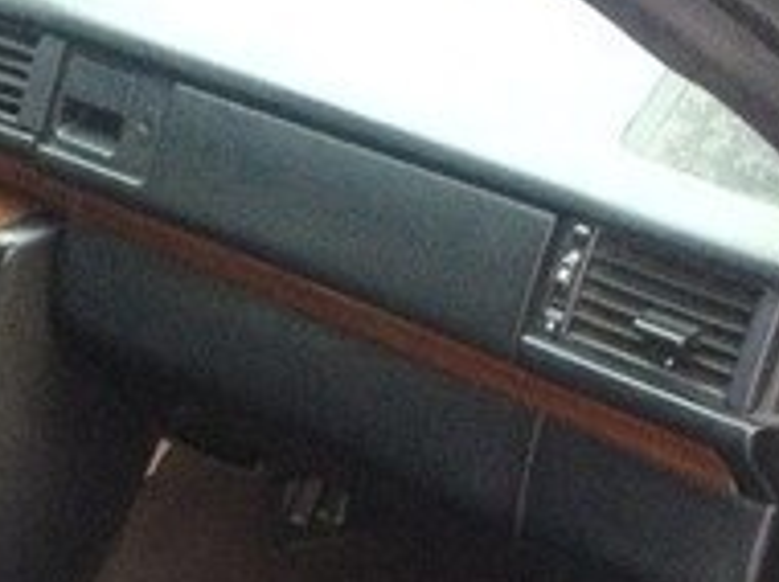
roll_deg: +5.3
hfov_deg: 19.5
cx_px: 353
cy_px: 961
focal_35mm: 101
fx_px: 2270
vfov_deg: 13.5
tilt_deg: -41.5
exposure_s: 1/33
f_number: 2.2
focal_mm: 4.15
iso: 320
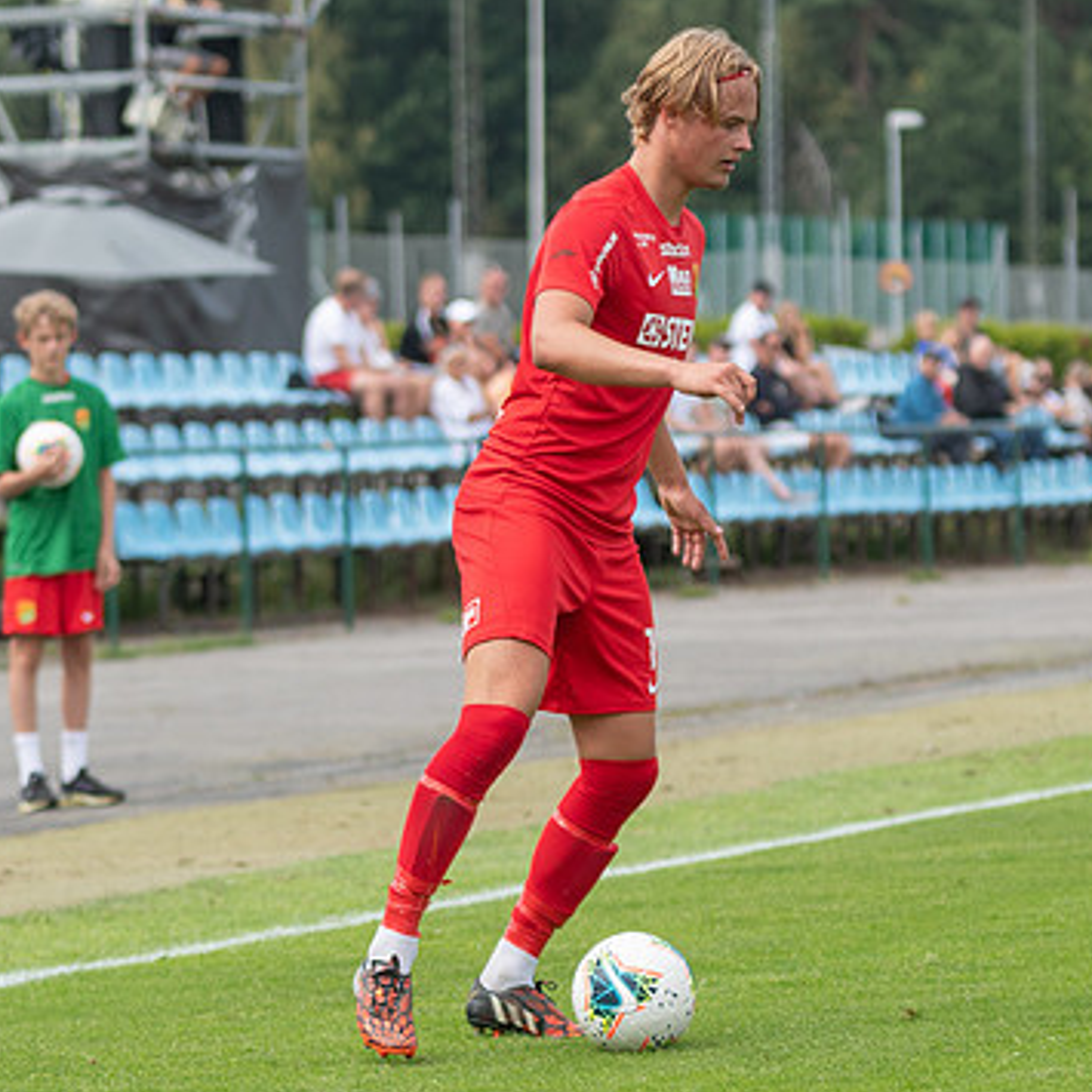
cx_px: 606
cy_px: 603
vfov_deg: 7.1
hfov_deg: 7.1
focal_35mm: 246
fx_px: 8780
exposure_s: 1/1600
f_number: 3.2
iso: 180
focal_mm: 95
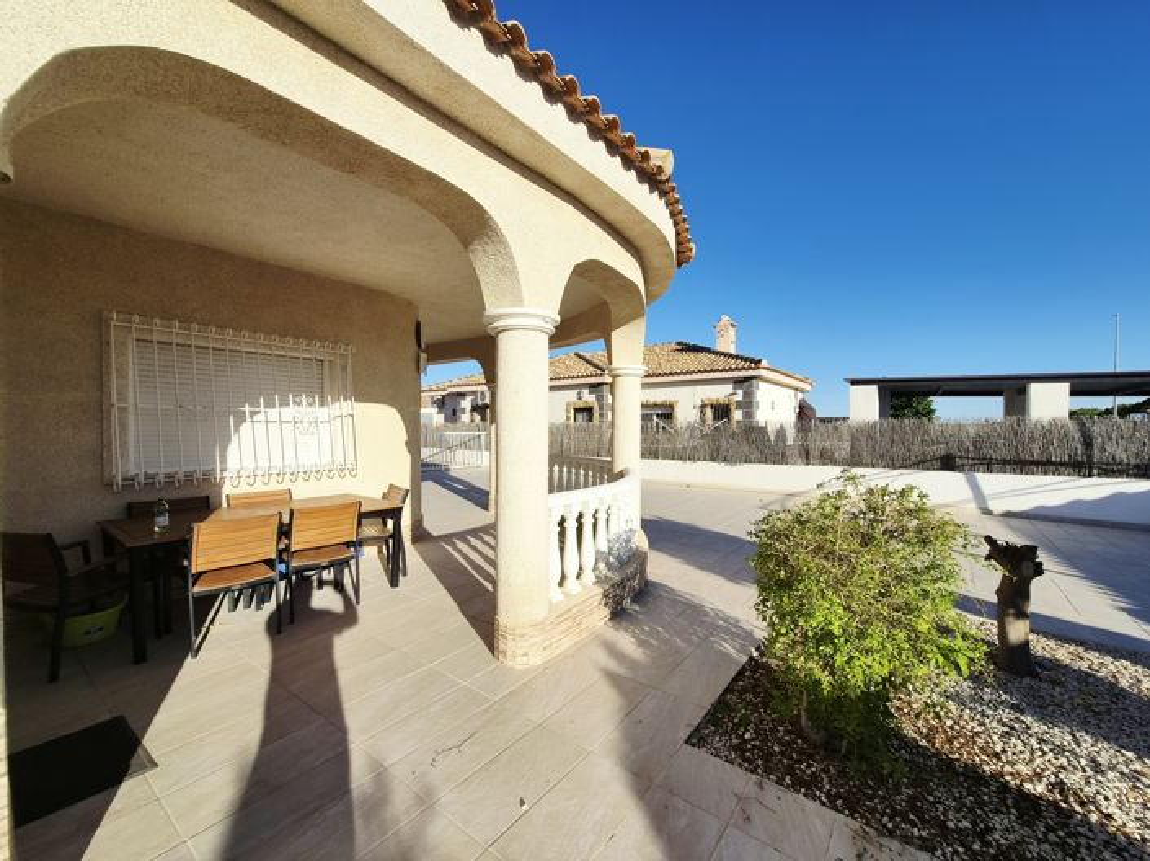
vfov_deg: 89.9
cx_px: 575
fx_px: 432
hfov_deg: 106.2
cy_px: 430
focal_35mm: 13
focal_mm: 2.2
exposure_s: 1/4864
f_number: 2.2
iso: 100
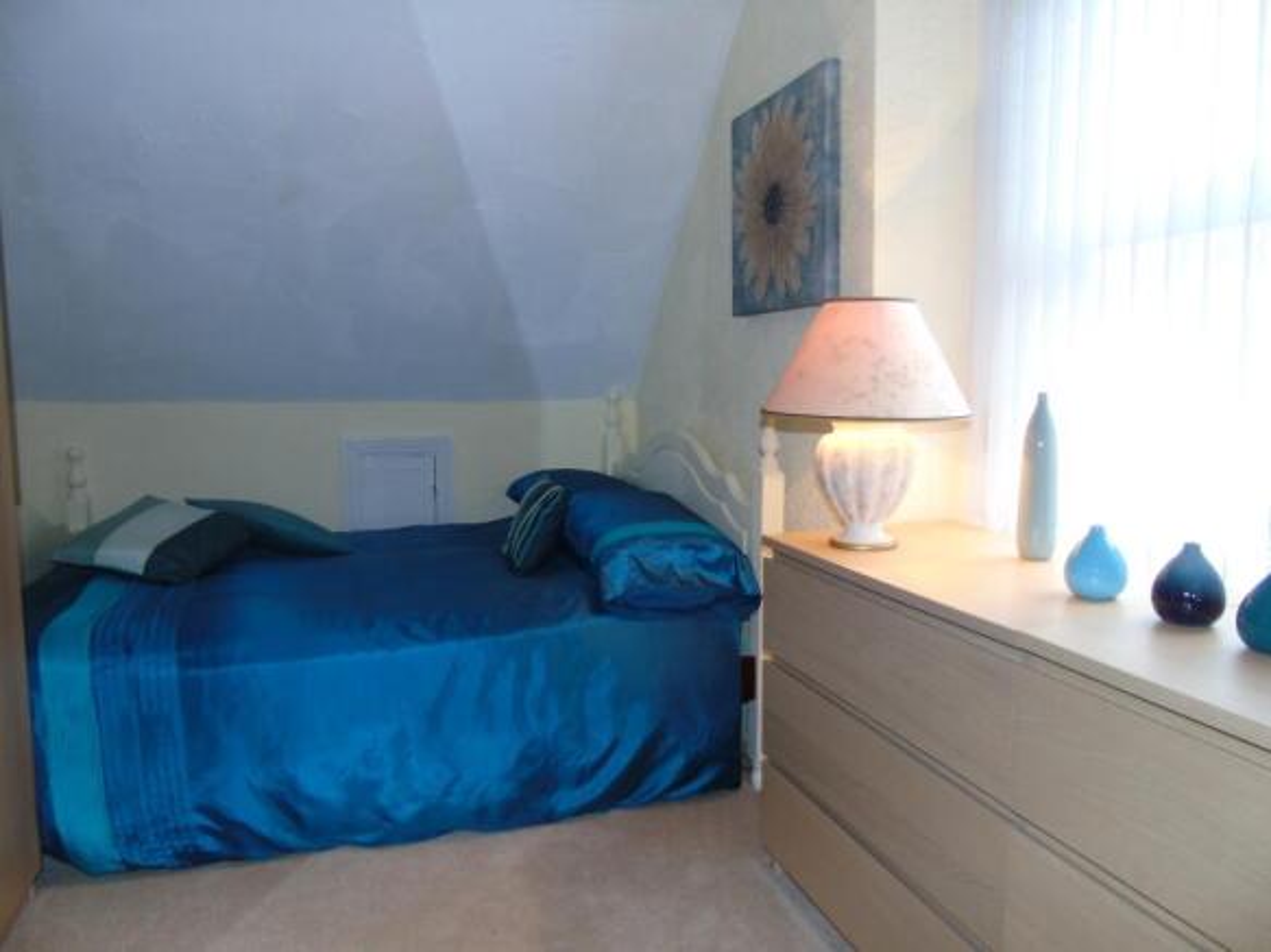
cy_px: 476
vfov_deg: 54.9
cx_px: 636
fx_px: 918
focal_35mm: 25
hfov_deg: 69.4
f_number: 3.4
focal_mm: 4.4
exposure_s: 1/30
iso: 200
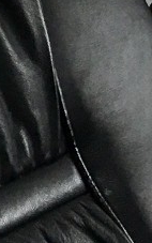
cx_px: 666
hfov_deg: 4.4
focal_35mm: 271
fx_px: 1795
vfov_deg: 7.6
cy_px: -167
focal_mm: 4.15
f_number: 2.2
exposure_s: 1/17
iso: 50
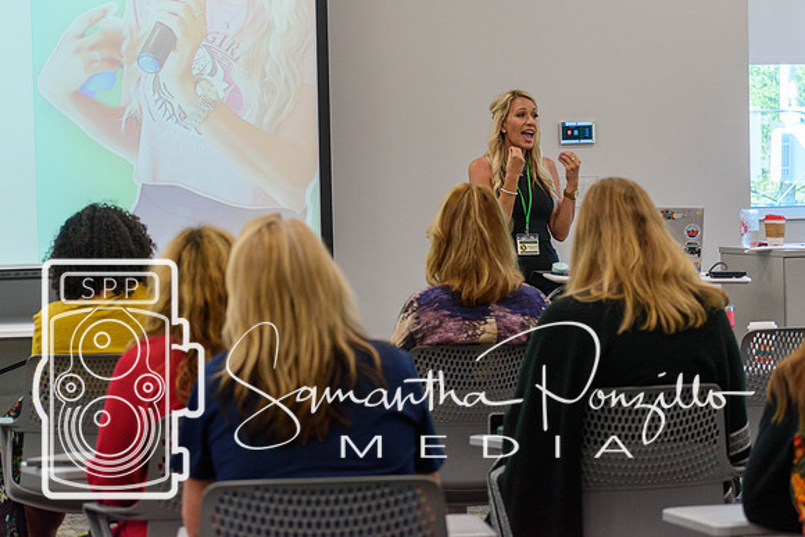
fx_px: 2348
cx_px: 402
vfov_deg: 13.0
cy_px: 268
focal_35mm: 105
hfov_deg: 19.5
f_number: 4.5
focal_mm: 70
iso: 800
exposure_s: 1/200
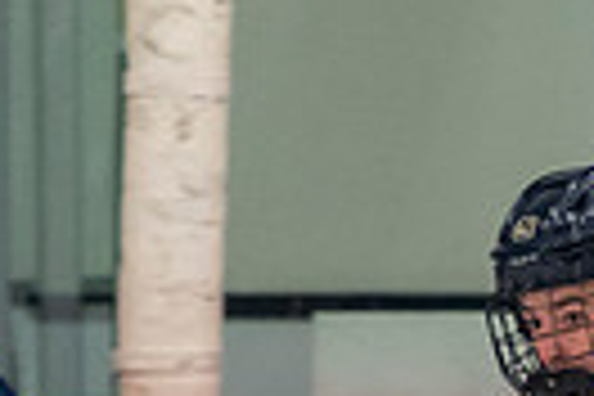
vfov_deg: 1.1
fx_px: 21283
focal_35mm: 1290
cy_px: 656
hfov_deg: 1.6
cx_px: 639
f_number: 3.2
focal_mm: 185
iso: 2000
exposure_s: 1/640
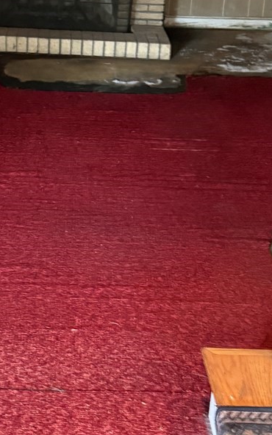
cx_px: 57
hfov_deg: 19.5
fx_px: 783
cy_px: 25
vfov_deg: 29.5
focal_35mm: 66
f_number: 1.78
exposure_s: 1/40
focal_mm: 6.76
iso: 1000
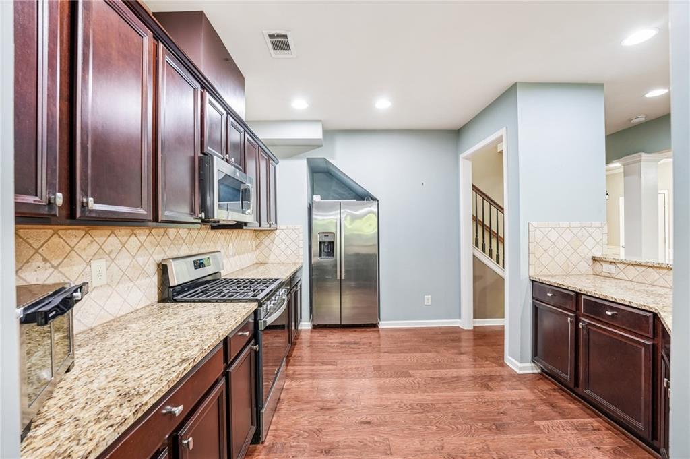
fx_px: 268
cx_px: 345
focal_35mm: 14
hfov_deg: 104.3
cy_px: 230
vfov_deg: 81.1
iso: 320
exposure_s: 1/2.5
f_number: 8
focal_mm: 14
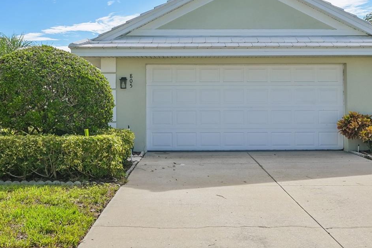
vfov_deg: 28.6
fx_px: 484
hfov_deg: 42.0
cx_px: 196
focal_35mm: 47
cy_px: 88
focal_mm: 27.5
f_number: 8
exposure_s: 1/1000
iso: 400
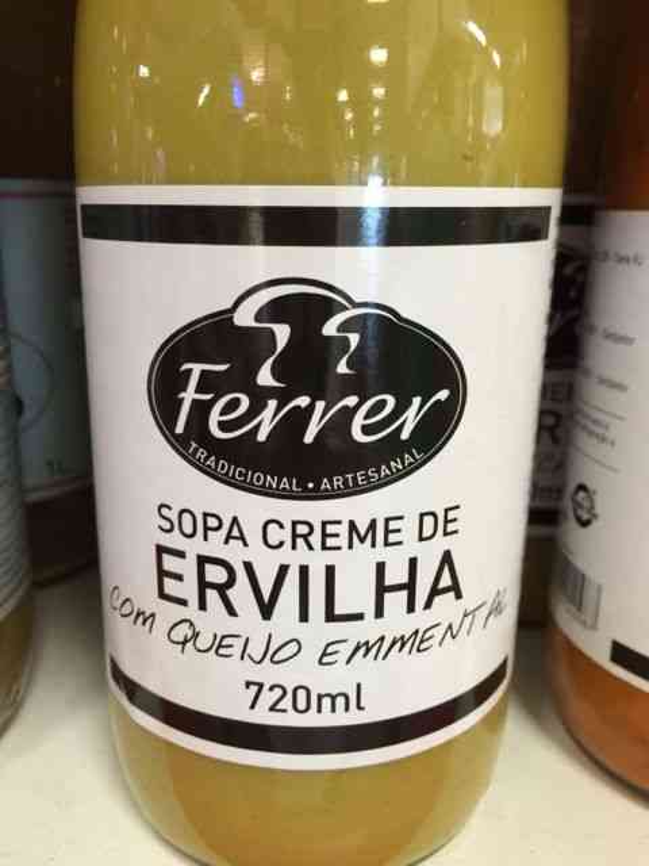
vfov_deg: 61.7
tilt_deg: -23.0
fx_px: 725
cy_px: 433
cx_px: 324
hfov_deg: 48.2
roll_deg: -1.7
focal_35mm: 29
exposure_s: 1/30
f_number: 2.2
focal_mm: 4.15
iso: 125
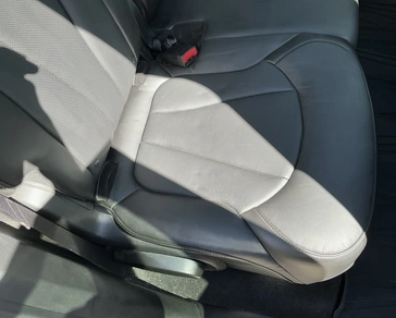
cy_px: 159
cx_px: 212
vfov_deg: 48.6
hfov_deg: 58.7
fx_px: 352
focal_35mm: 30
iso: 20
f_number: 1.8
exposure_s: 1/122
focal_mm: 3
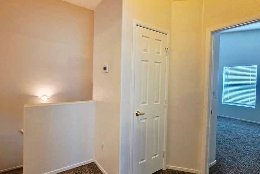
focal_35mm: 17
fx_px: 123
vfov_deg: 70.5
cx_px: 107
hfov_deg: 92.3
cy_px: 86
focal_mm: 2.2
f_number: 1.9
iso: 250
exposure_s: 1/120
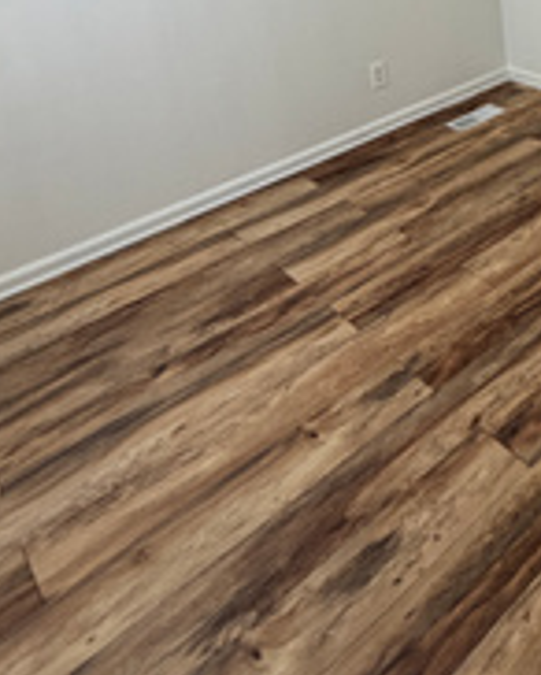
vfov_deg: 42.9
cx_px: 619
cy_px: -7
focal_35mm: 36
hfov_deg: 34.5
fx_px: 719
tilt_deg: -14.8
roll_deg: +3.1
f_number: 2.2
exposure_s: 1/60
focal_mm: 2.22
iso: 200
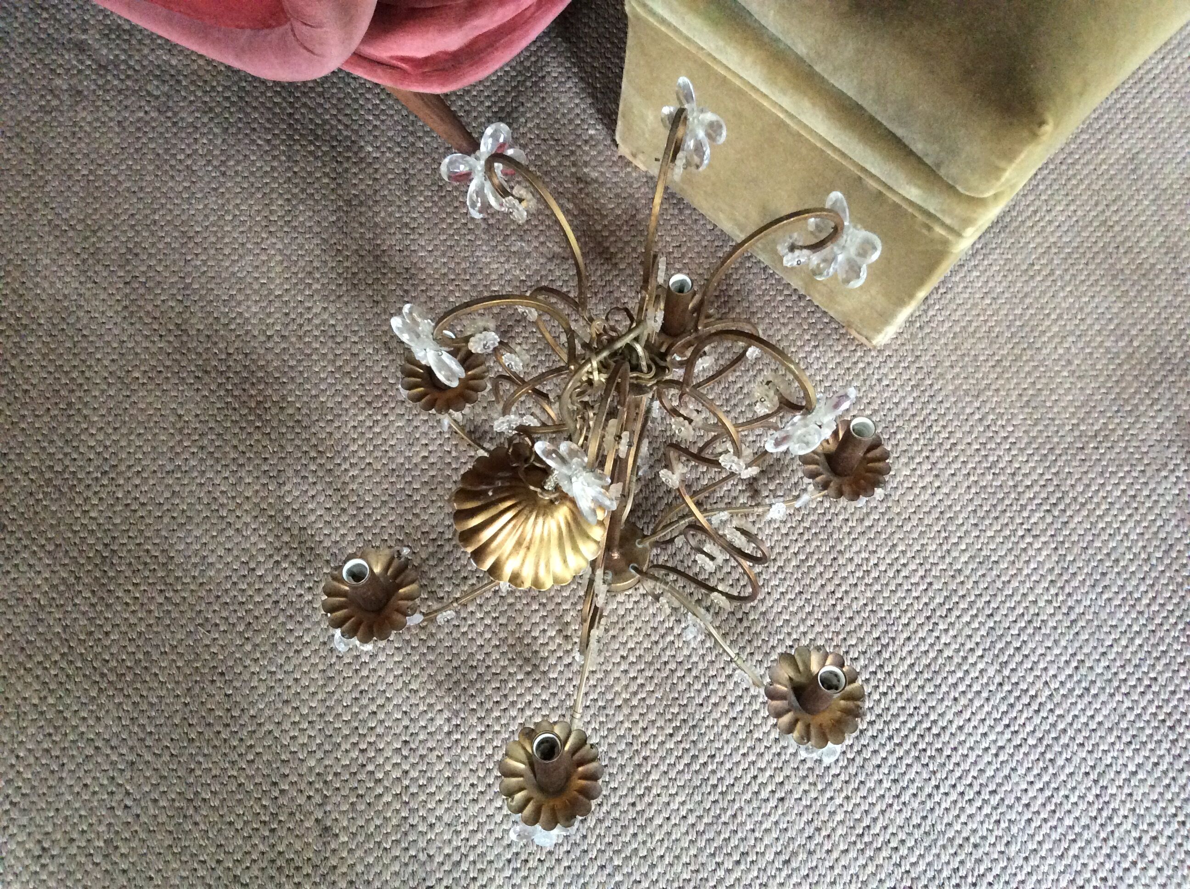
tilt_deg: -72.6
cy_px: 444
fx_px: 1098
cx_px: 595
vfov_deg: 44.1
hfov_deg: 56.9
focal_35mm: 32
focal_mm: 3.3
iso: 250
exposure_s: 1/25
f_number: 2.4
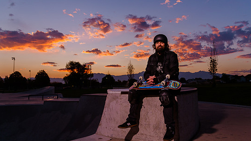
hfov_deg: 64.3
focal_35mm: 30
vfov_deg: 39.0
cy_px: 68
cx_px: 130
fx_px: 200
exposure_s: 1/500
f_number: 4
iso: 500
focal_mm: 24
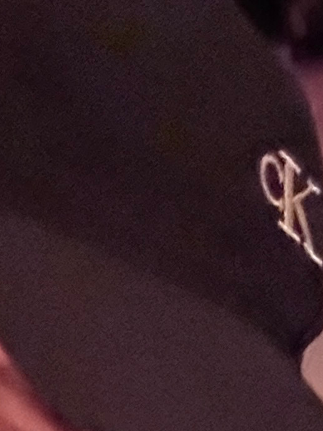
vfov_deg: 13.5
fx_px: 1667
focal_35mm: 134
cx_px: 70
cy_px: 732
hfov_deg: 11.0
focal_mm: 2.69
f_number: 1.9
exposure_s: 1/17
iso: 2000
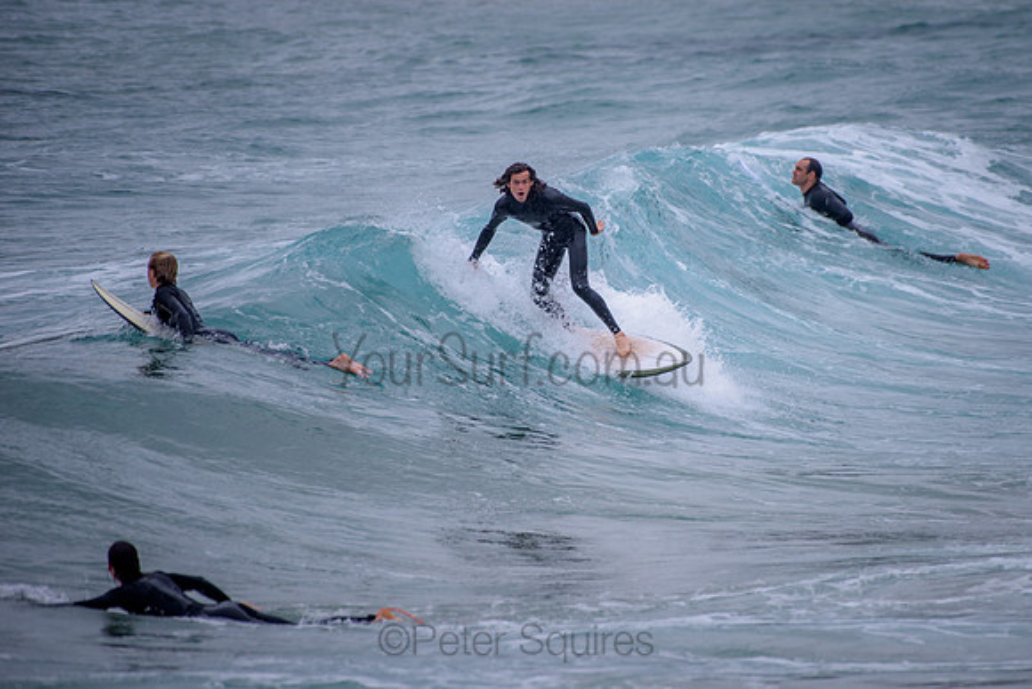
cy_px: 267
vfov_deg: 2.2
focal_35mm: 613
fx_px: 17577
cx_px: 633
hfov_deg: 3.4
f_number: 5.6
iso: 220
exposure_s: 1/2000
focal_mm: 500
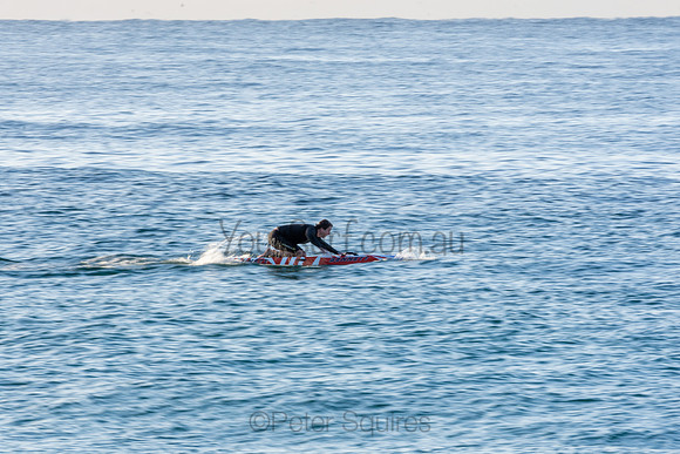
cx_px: 340
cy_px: 227
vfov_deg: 1.8
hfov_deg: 2.7
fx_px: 14359
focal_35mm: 760
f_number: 22
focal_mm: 500
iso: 100
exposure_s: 1/25
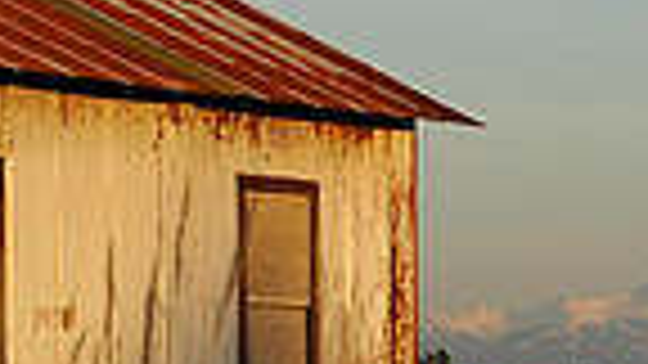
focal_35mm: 317
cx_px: 531
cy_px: 360
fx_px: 5447
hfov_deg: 6.8
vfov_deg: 3.8
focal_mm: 50
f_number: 9
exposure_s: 1/125
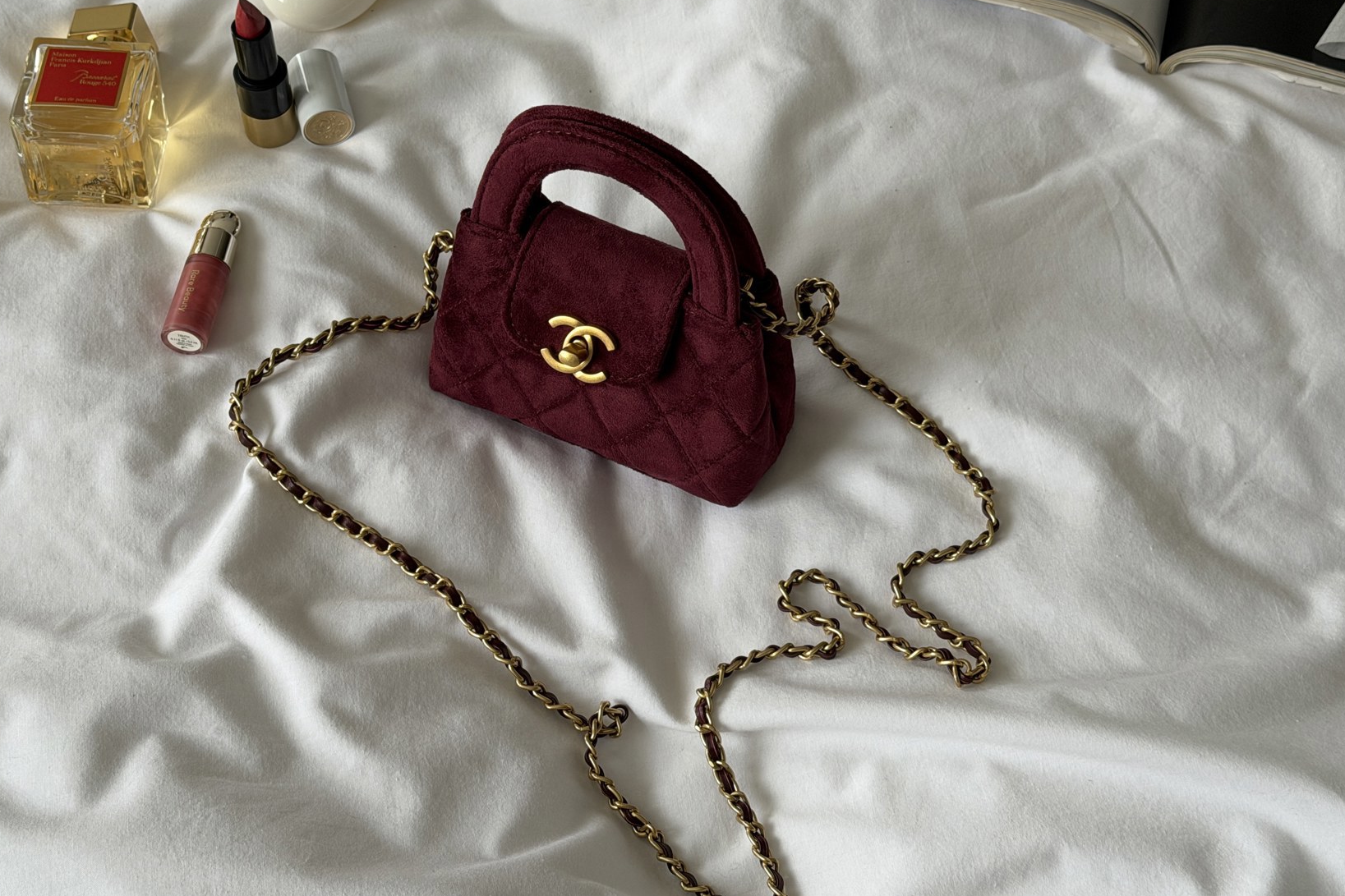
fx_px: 2279
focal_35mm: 61
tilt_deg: -58.0
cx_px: 612
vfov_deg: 22.2
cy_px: 341
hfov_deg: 32.9
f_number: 1.78
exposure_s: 1/121
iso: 64
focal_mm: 6.76
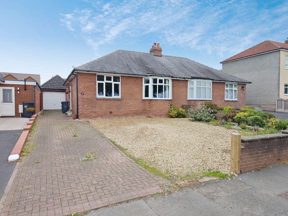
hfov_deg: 73.9
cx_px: 144
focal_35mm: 23
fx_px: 191
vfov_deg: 58.9
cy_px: 108
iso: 50
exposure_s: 1/393
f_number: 2
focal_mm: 8.72
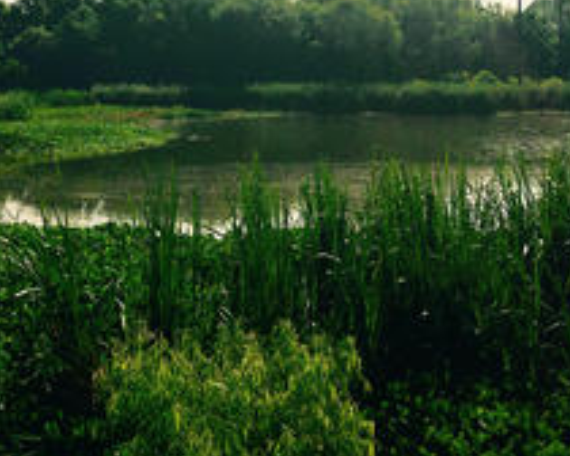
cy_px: 103
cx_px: 214
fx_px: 911
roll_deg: -0.4
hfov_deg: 34.6
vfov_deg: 27.6
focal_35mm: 54
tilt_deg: +0.1
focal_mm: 4.15
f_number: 2.2
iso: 25
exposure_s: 1/5917
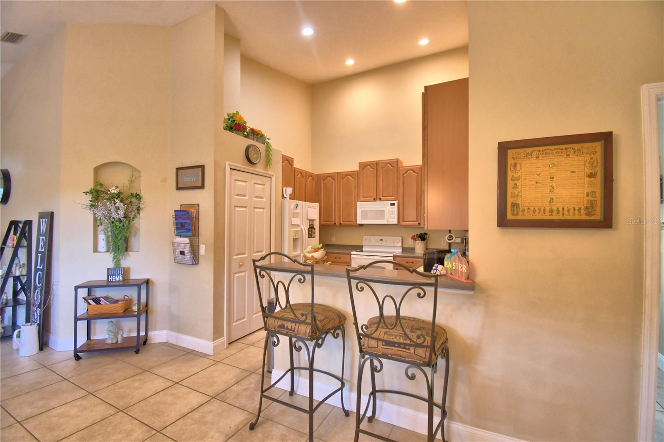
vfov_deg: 77.3
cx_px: 332
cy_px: 221
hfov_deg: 100.4
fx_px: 277
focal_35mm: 15
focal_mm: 10
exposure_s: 1/30
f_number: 4.5
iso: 640
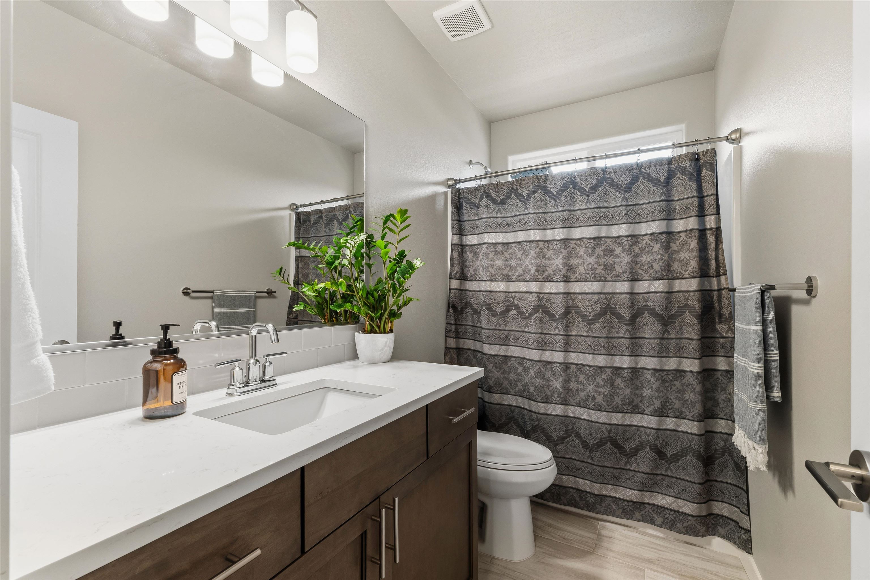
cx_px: 435
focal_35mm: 15
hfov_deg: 100.4
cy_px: 290
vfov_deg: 77.3
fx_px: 362
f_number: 8
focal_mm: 10
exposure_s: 1/8
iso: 250
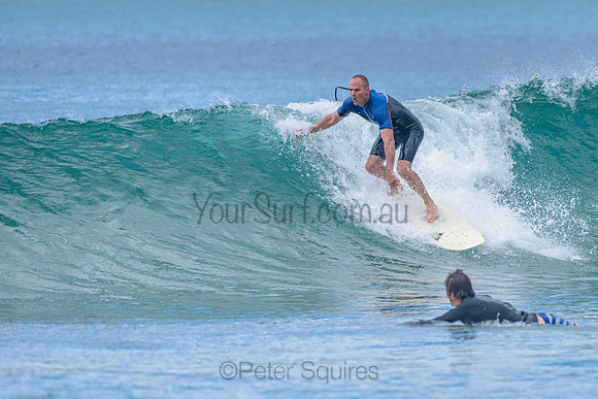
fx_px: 10190
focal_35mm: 613
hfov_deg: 3.4
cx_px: 367
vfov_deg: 2.2
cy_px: 155
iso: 900
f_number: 5.6
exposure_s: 1/2000
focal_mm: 500
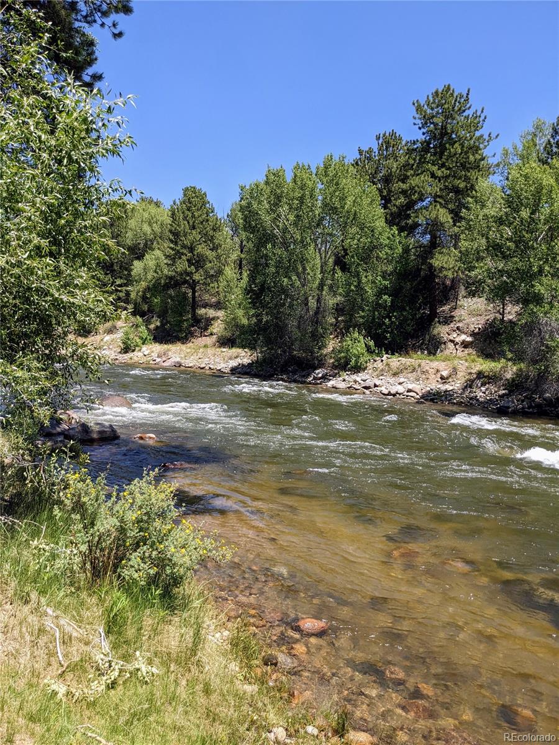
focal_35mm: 27
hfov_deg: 51.4
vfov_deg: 65.3
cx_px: 280
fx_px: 581
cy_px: 372
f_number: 1.73
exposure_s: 1/1466
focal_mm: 4.38
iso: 49
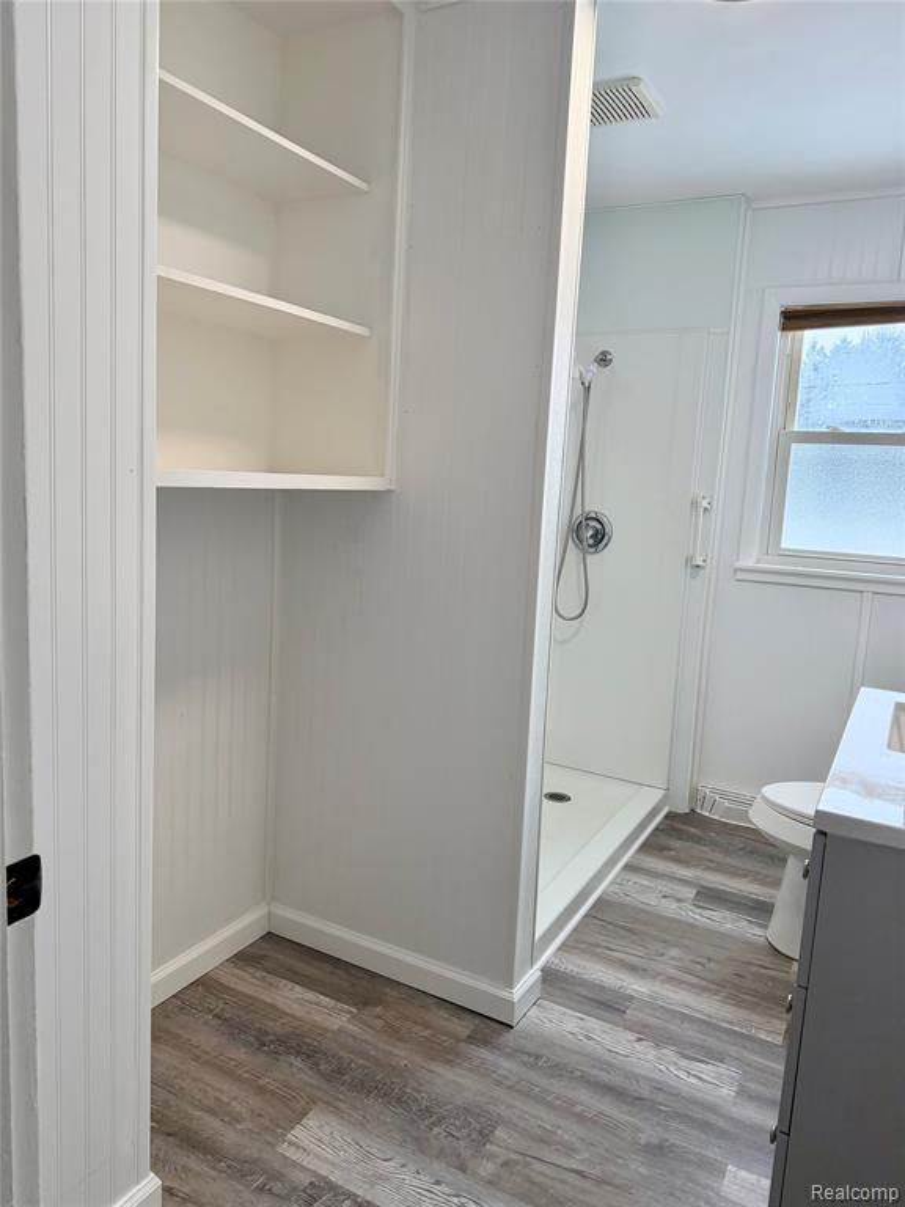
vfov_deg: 71.6
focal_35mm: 24
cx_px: 452
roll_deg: -2.8
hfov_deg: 56.8
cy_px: 604
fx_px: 837
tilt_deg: -8.5
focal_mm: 6.76
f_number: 1.78
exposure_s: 1/225
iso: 160
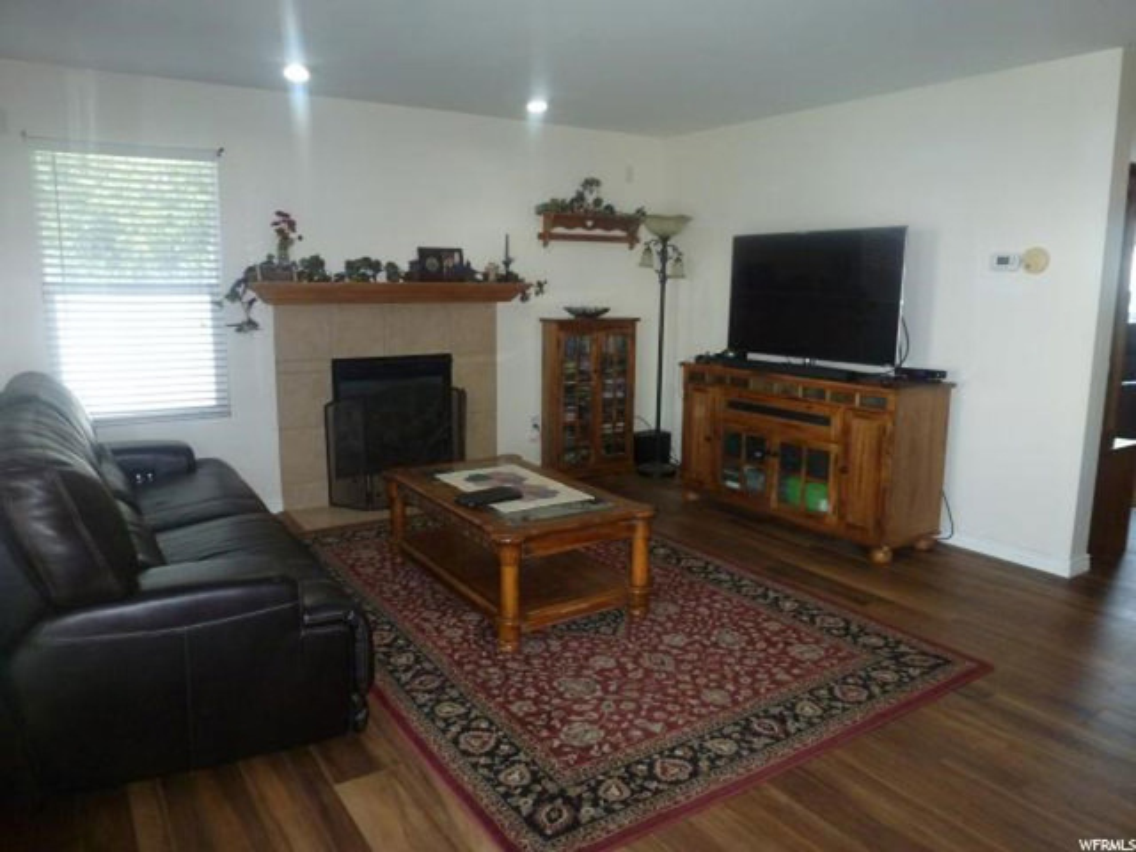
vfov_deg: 56.8
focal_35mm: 24
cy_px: 426
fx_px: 788
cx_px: 568
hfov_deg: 71.6
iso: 400
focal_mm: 4.3
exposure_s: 1/60
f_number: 3.3
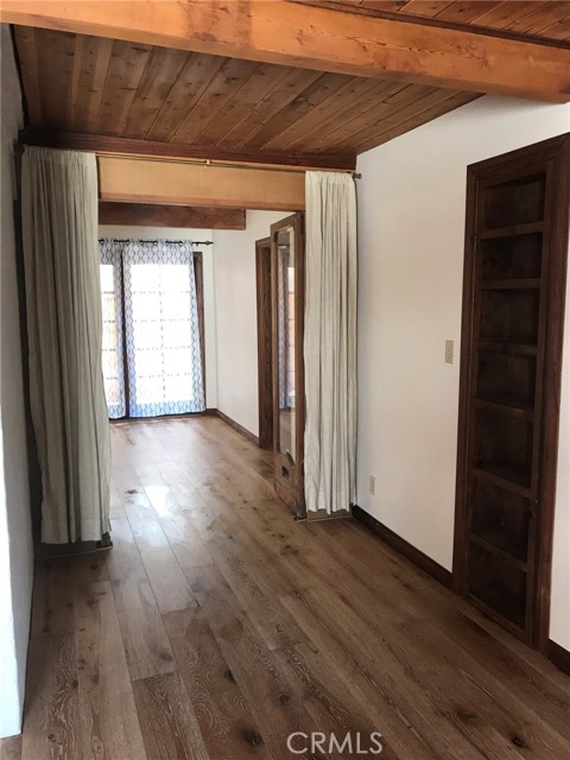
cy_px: 380
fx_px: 615
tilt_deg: -6.4
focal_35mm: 28
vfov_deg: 63.4
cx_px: 285
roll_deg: +0.3
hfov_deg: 49.7
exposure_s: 1/24
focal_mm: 3.99
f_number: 1.8
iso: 40
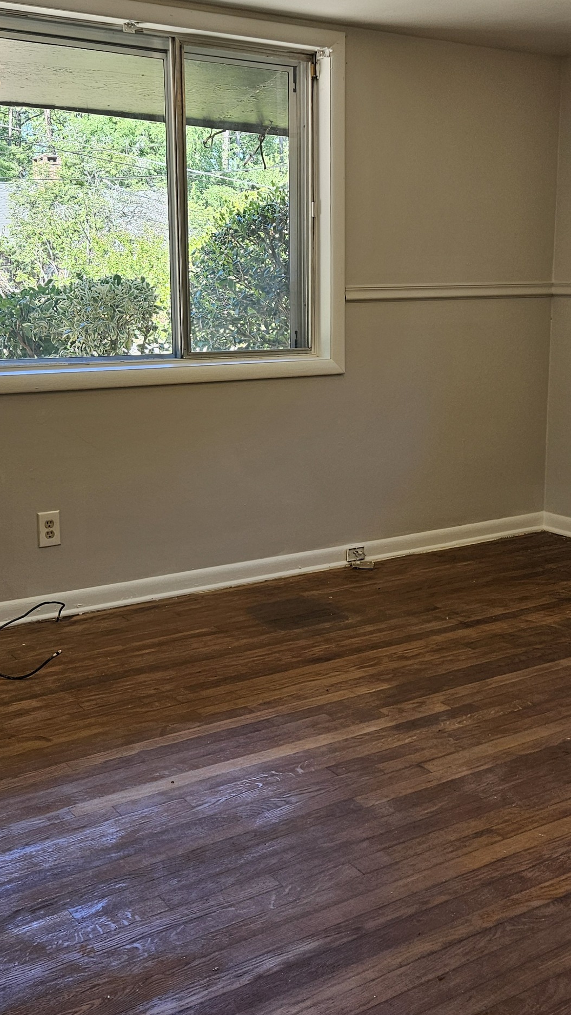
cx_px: 347
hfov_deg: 28.9
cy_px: 484
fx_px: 1104
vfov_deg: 49.4
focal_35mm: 41
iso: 50
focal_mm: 5.4
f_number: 1.8
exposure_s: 1/120
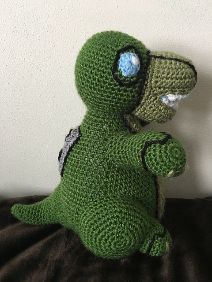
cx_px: 106
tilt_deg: -21.1
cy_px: 141
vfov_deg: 61.7
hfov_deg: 48.2
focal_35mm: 29
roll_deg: +2.3
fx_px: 237
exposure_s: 1/10
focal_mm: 4.15
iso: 80
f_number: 2.2
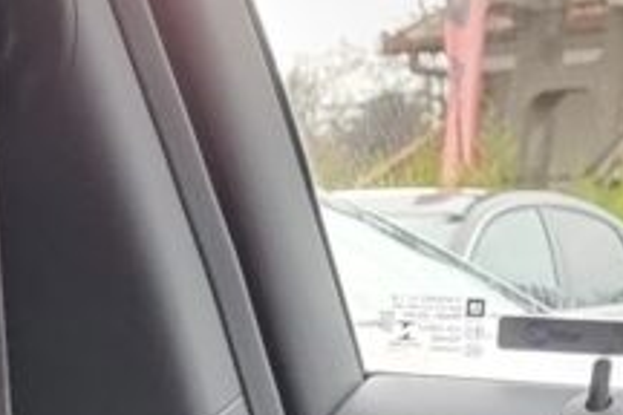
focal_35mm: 185
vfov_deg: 6.6
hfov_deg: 9.7
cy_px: 1311
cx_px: -914
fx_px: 3201
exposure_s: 1/100
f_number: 1.8
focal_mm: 6.7
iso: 250
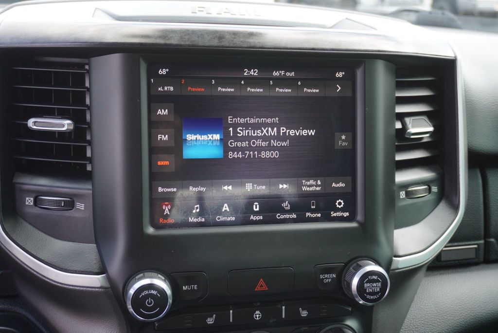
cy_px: 166
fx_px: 540
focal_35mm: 39
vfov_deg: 34.3
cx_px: 249
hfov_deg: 49.5
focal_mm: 26
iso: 125
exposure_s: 1/60
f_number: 4.5
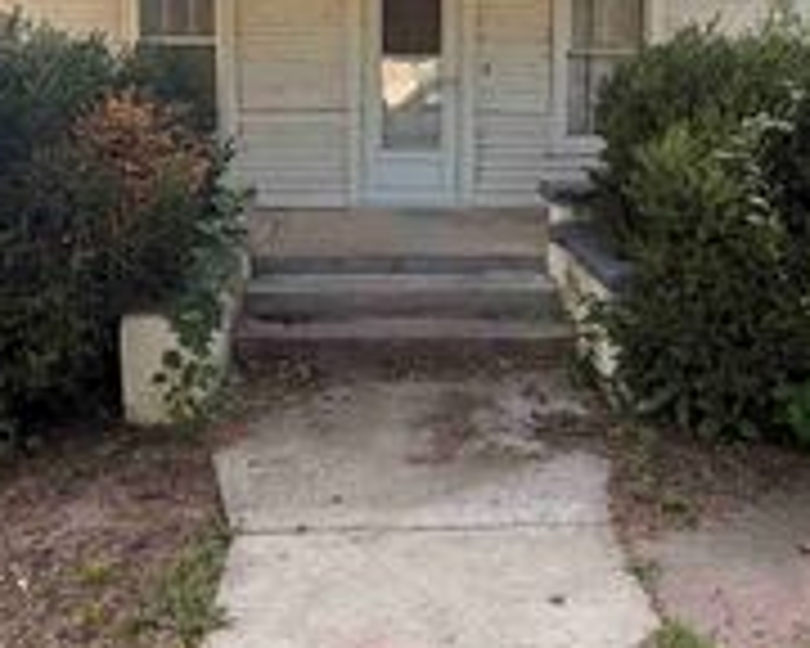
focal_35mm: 38
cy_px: 187
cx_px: 436
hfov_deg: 47.9
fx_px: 911
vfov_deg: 38.4
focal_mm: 2.22
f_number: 2.2
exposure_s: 1/164
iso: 50
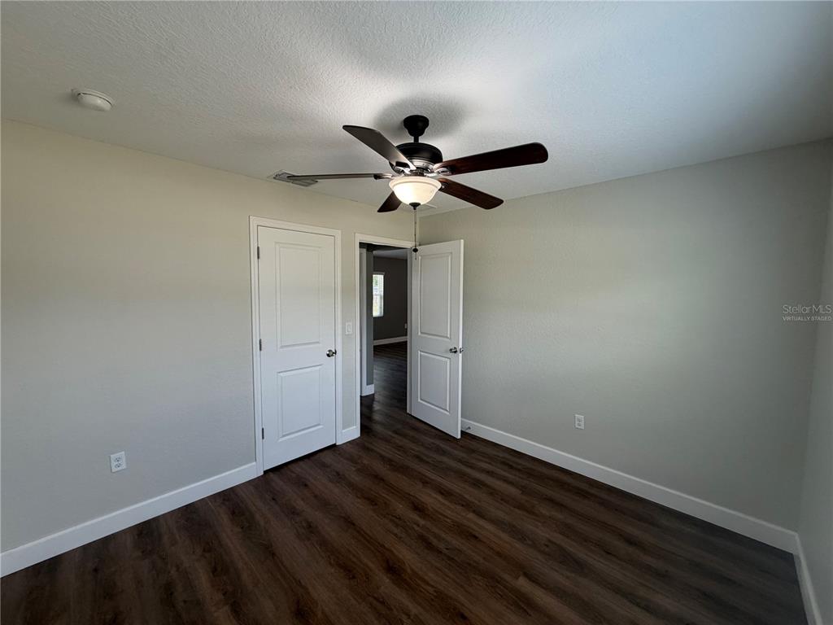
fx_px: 337
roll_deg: -0.6
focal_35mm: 14
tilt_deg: -4.3
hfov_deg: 102.1
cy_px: 312
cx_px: 416
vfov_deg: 85.7
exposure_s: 1/120
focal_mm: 2.22
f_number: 2.2
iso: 160
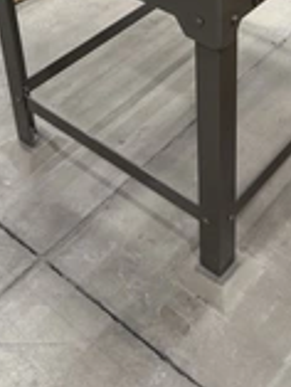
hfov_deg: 23.8
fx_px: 683
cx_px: 212
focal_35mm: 61
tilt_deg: -28.6
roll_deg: +1.2
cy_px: -57
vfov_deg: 28.3
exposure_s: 1/60
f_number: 1.78
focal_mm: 6.76
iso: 160
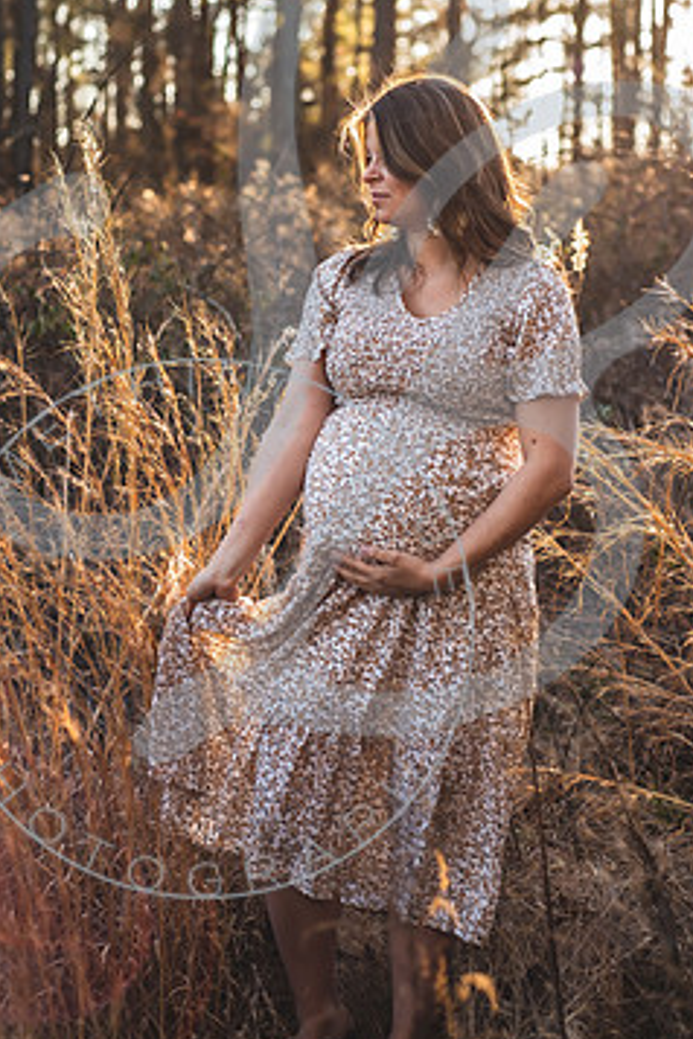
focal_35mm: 63
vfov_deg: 31.8
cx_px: 335
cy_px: 407
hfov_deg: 21.6
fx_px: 1819
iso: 320
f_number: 2.8
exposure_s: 1/400
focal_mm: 50
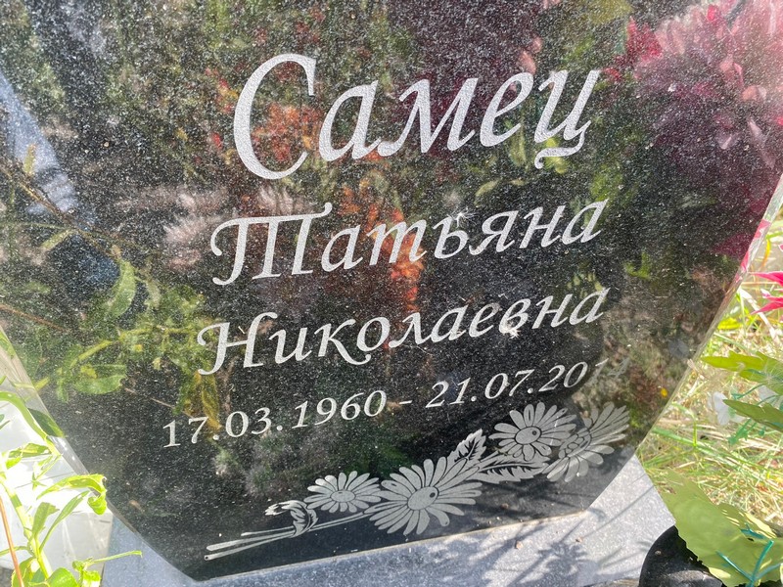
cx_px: 392
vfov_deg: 53.1
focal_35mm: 26
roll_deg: +0.8
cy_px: 294
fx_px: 588
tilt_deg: -43.1
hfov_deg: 67.3
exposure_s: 1/136
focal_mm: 4.25
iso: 32
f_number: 1.8
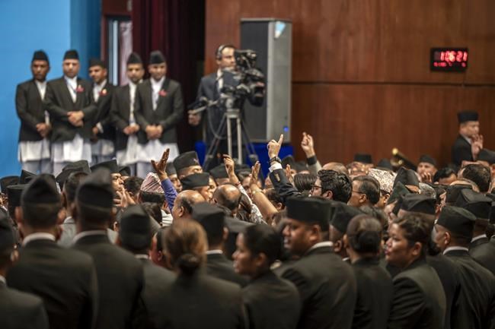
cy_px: 164
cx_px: 248
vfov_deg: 6.9
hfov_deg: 10.3
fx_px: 2749
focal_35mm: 200
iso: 1000
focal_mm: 200
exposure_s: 1/80
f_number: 2.8
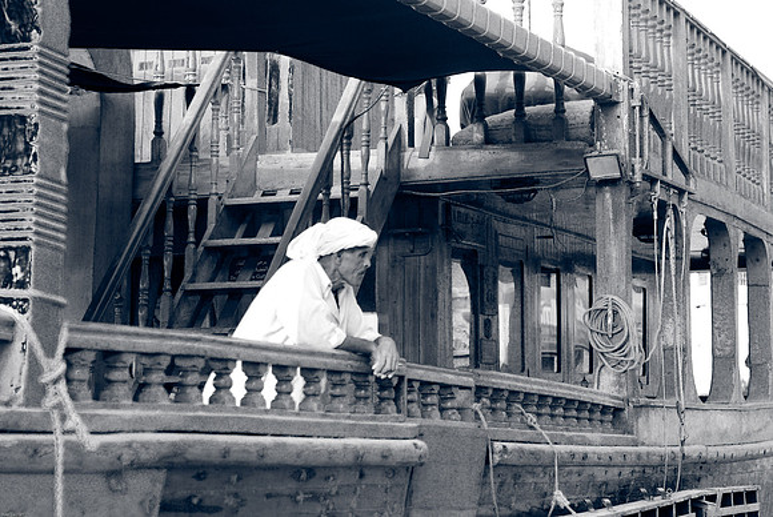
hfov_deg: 19.4
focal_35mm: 105
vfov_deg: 13.1
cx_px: 386
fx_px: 2257
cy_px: 258
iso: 400
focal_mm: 70
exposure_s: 1/320
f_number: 4.5
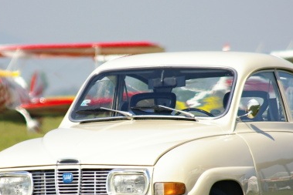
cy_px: 117
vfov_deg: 1.9
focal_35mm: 720
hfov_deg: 2.9
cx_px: 115
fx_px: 5862
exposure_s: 1/750
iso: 200
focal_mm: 260
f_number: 8
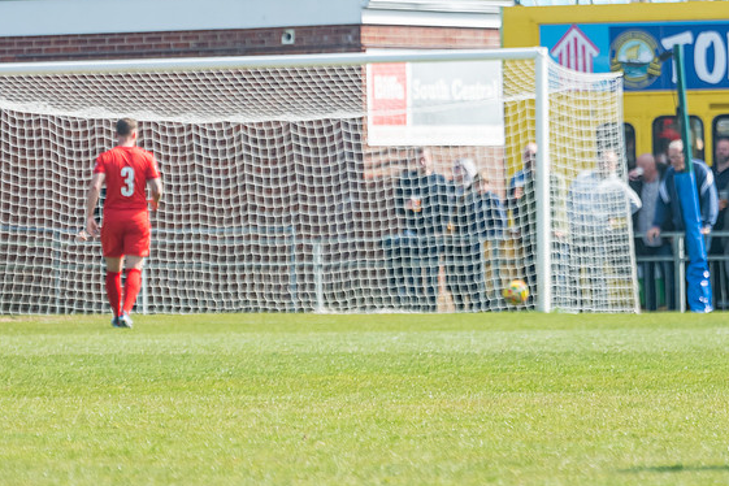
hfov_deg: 5.2
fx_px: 8059
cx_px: 232
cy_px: 329
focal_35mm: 398
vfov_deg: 3.5
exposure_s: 1/3200
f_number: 4
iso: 400
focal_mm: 190
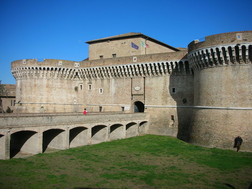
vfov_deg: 40.7
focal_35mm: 35
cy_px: 94
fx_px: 255
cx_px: 126
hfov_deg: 52.6
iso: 50
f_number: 8.5
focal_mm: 5.8
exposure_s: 1/183
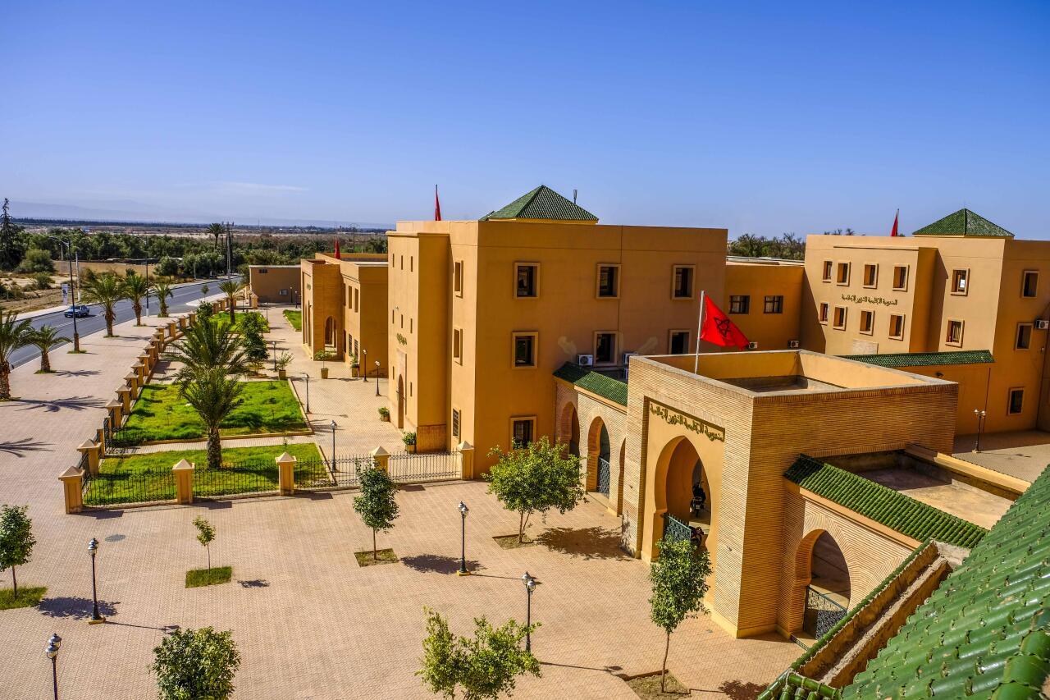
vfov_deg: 47.9
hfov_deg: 67.4
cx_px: 525
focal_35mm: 27
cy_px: 350
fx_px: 787
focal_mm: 18
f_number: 5.6
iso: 100
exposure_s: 1/640
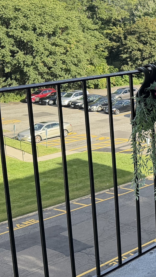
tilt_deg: -13.3
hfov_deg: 15.0
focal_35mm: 71
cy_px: 125
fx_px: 522
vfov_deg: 29.7
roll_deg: -0.3
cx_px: 270
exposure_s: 1/1553
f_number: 1.78
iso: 100
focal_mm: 6.76
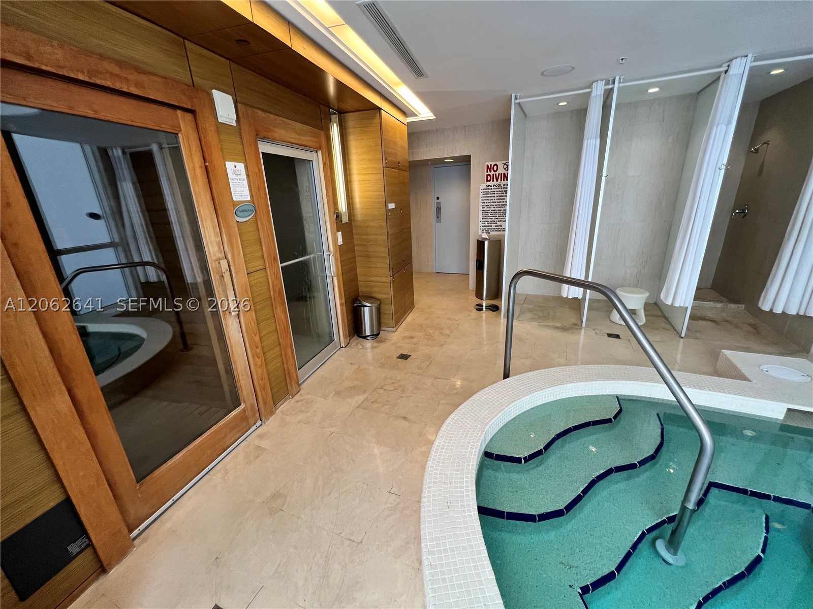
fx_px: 305
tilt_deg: -17.5
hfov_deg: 106.2
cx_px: 406
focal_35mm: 13
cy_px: 304
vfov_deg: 89.9
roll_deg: +3.0
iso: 160
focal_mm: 1.57
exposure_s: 1/120
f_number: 1.8
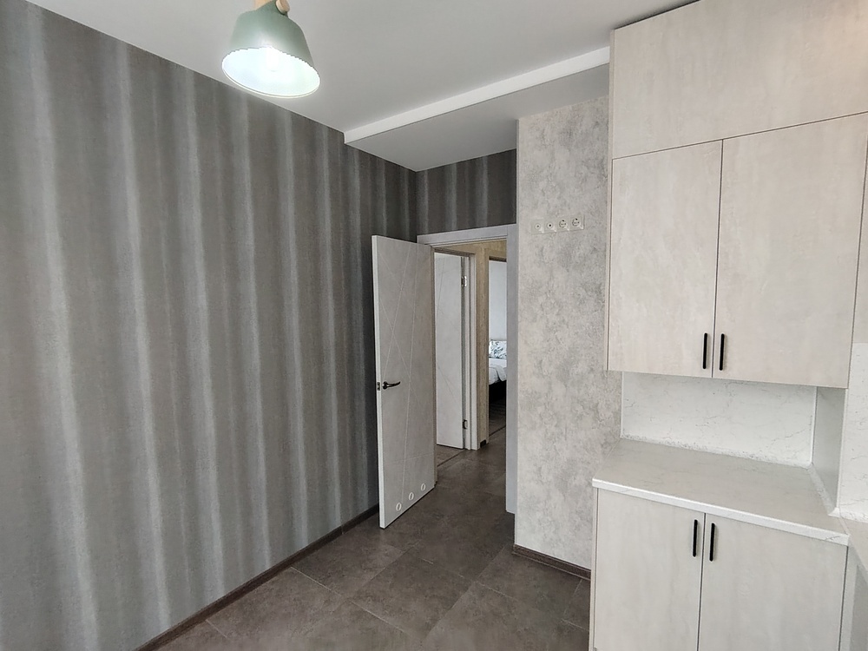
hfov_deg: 91.0
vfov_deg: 74.7
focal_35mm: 17
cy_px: 326
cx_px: 434
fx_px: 426
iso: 160
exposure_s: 1/100
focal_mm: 1.42
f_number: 2.2
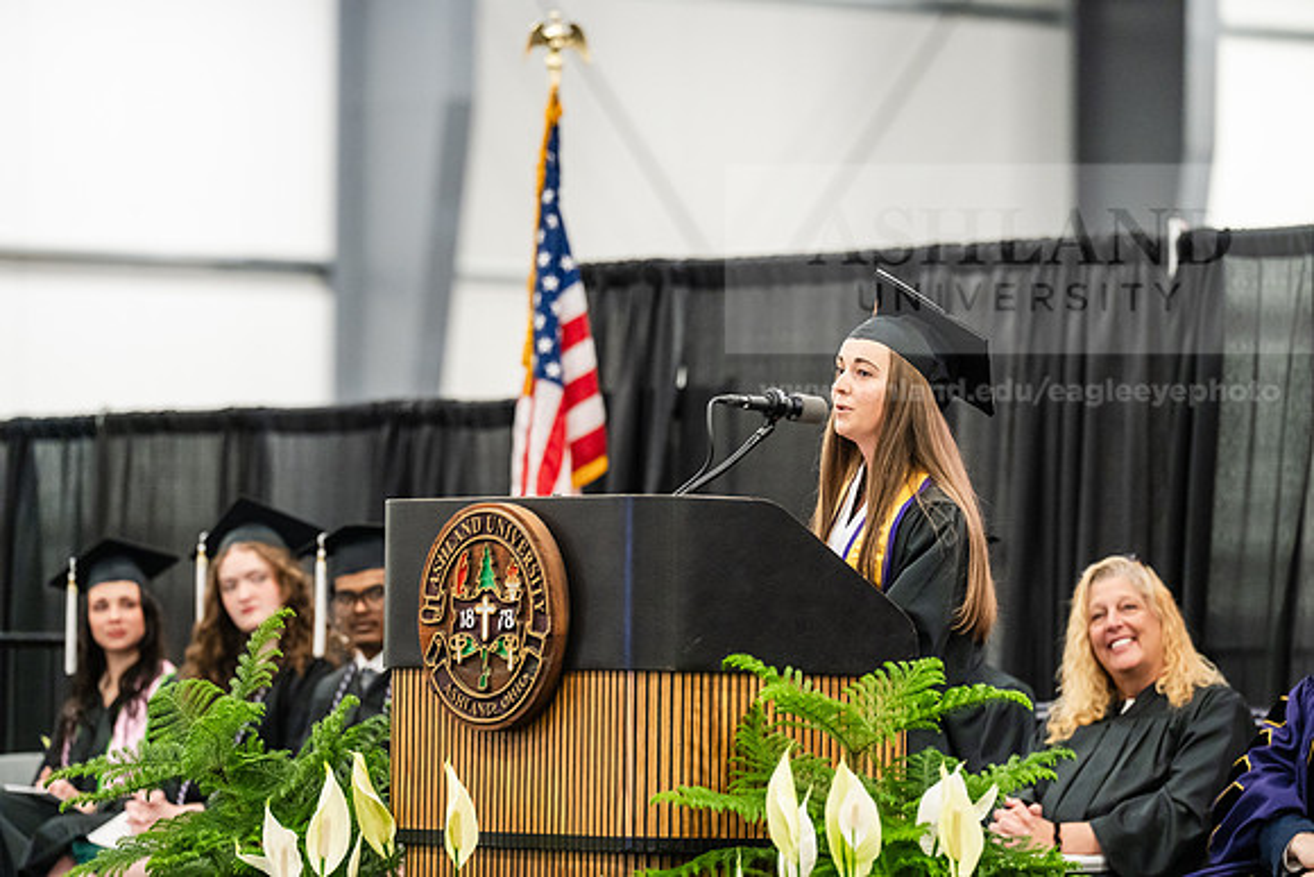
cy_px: 438
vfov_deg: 6.9
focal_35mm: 200
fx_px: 7301
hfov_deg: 10.3
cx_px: 657
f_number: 4
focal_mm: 200
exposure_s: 1/200
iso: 5000
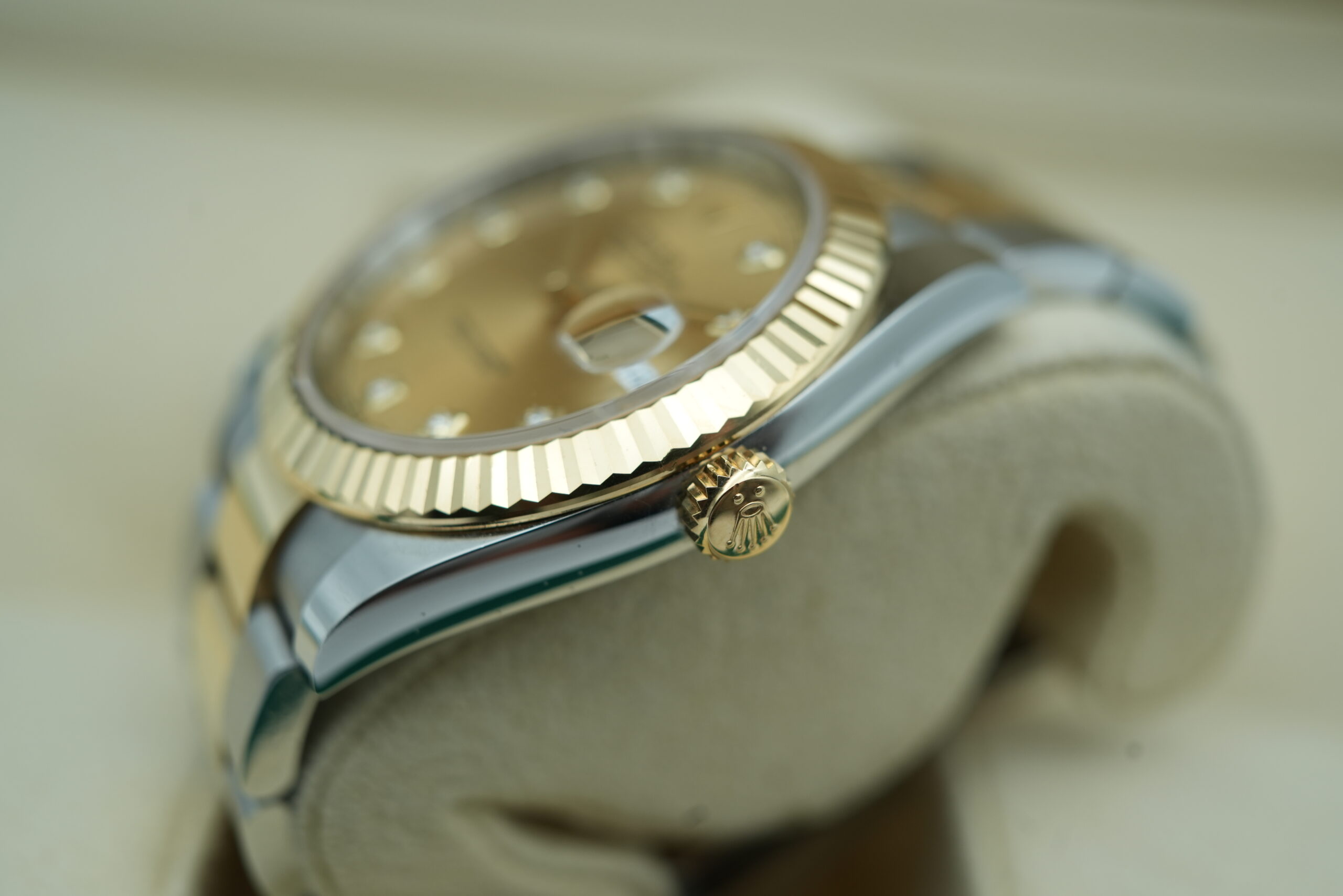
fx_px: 1306
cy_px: 448
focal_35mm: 35
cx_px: 672
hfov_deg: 54.4
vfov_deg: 37.9
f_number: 5
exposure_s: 1/250
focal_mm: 35
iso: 400
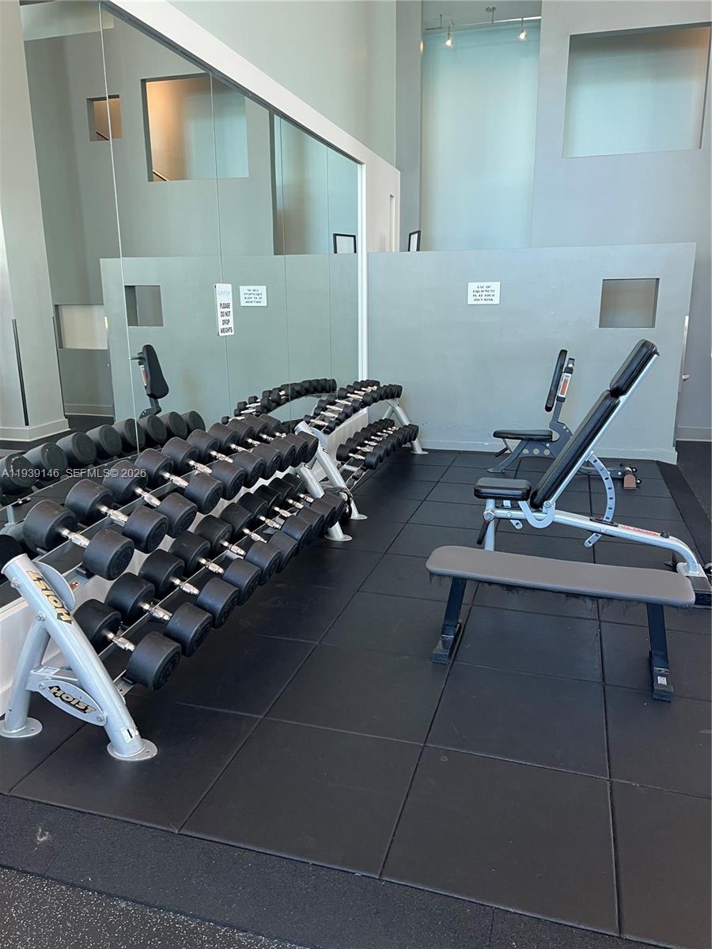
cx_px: 356
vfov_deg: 67.3
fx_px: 713
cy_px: 474
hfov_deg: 53.1
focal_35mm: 26
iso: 100
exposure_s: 1/60
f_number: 1.5
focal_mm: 5.7
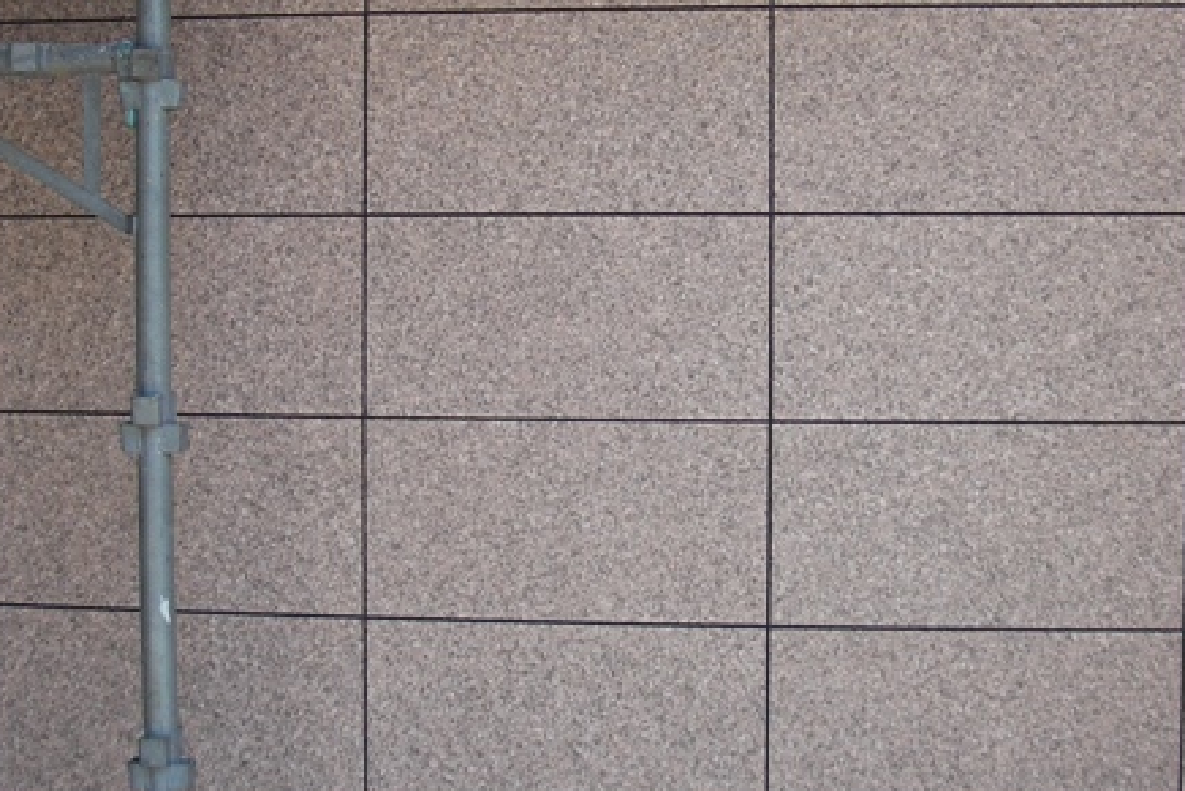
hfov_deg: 34.5
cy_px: 310
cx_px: 633
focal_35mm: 58
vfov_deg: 23.4
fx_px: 1910
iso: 50
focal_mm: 6.3
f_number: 3.3
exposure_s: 1/125
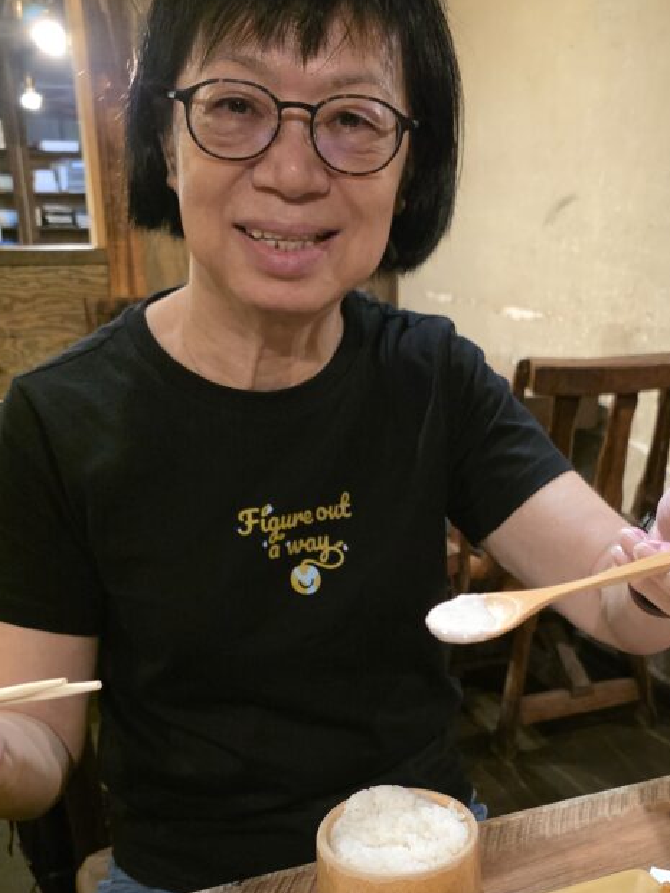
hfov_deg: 37.2
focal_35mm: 38
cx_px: 461
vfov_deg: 47.0
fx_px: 981
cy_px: 678
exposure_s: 1/60
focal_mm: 6.3
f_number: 1.7
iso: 2000
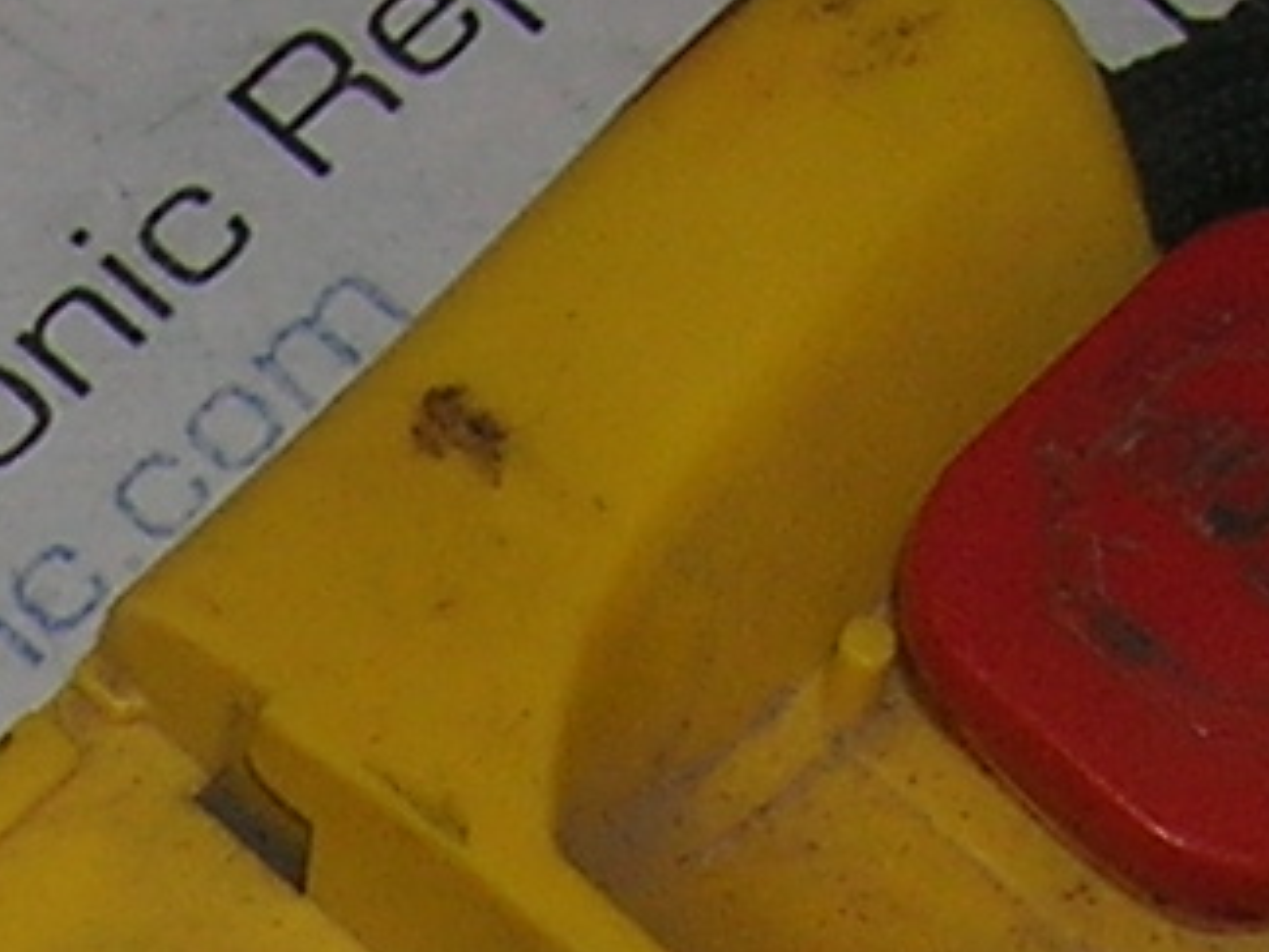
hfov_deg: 8.1
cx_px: -552
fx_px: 8798
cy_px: 2883
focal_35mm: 240
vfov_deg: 5.8
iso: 50
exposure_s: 1/60.1
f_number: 2.9
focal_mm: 5.7
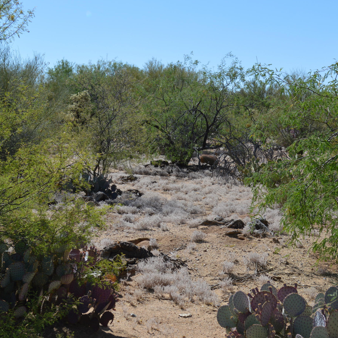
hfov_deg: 25.7
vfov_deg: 25.7
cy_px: 181
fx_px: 740
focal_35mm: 67
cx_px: 156
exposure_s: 1/250
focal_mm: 32
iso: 100
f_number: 8
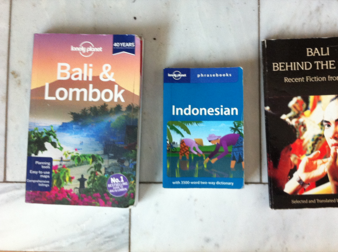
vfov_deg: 33.4
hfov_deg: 43.7
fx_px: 419
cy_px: 99
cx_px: 199
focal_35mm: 43
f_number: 2.8
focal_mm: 3.85
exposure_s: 1/15
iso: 160
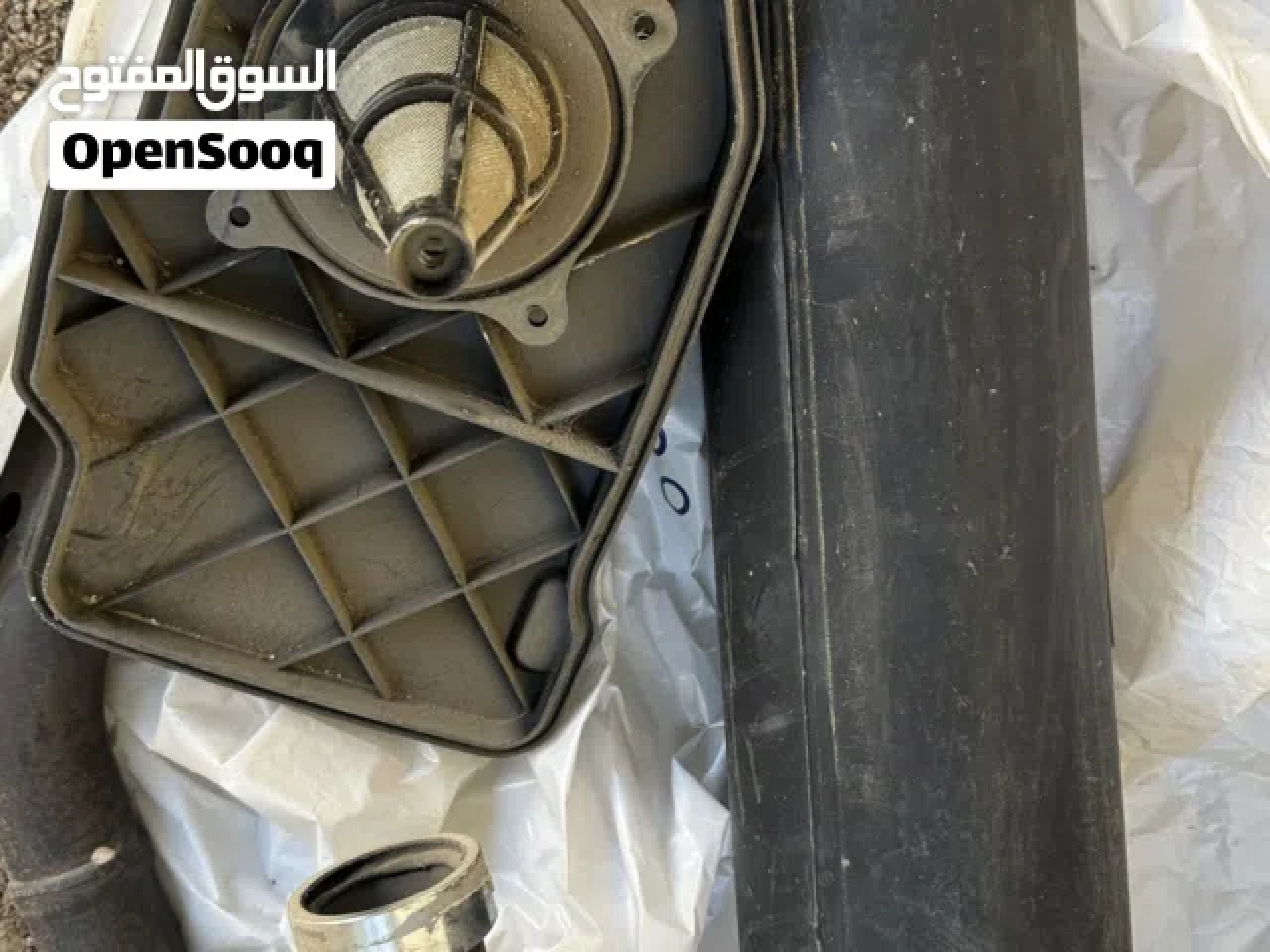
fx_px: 881
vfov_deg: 56.8
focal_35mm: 24
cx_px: 635
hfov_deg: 71.6
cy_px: 476
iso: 125
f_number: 1.78
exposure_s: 1/121
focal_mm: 6.86
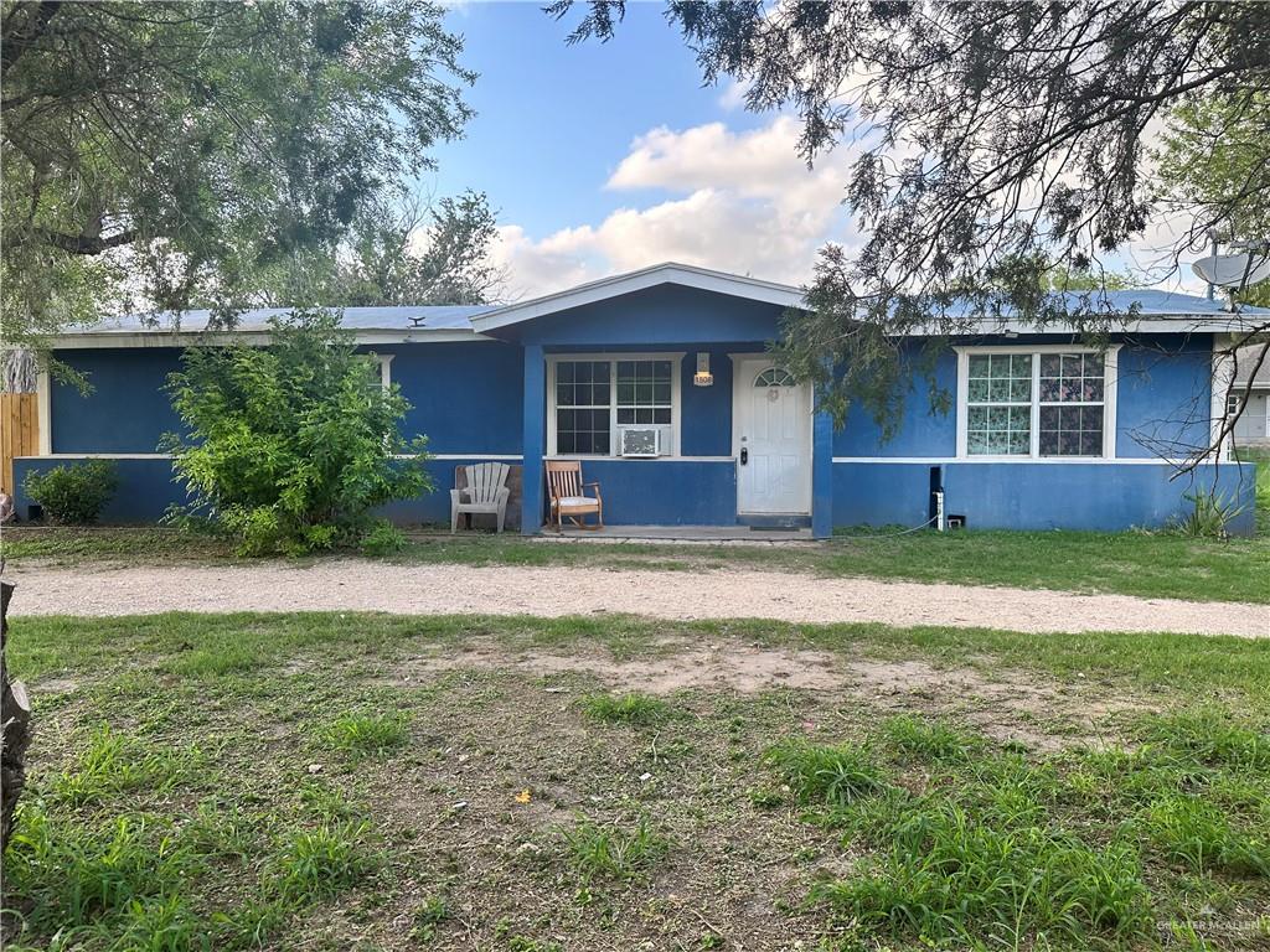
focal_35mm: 24
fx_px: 881
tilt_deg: -1.7
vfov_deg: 56.8
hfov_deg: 71.6
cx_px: 635
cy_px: 476
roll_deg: -0.4
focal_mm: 6.86
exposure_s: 1/803
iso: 80
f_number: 1.78
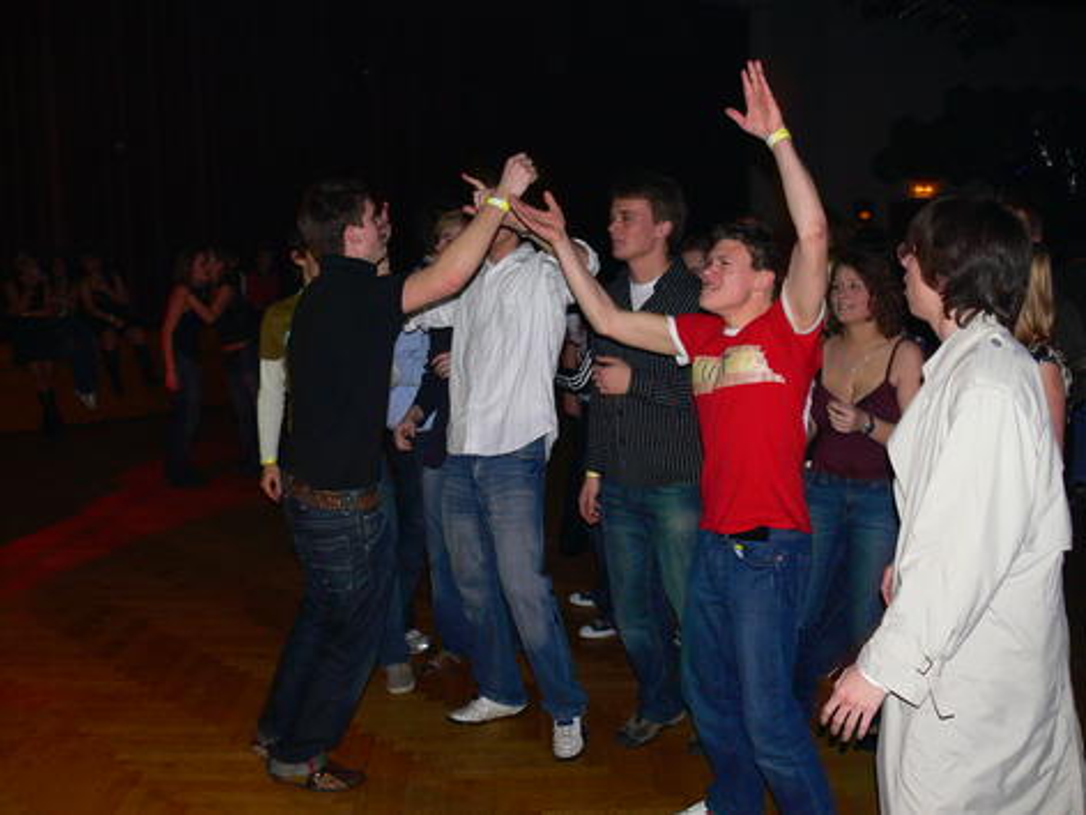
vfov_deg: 40.7
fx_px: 1098
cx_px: 543
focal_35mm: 35
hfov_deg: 52.6
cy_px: 408
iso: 100
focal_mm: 7.4
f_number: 2.8
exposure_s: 1/30
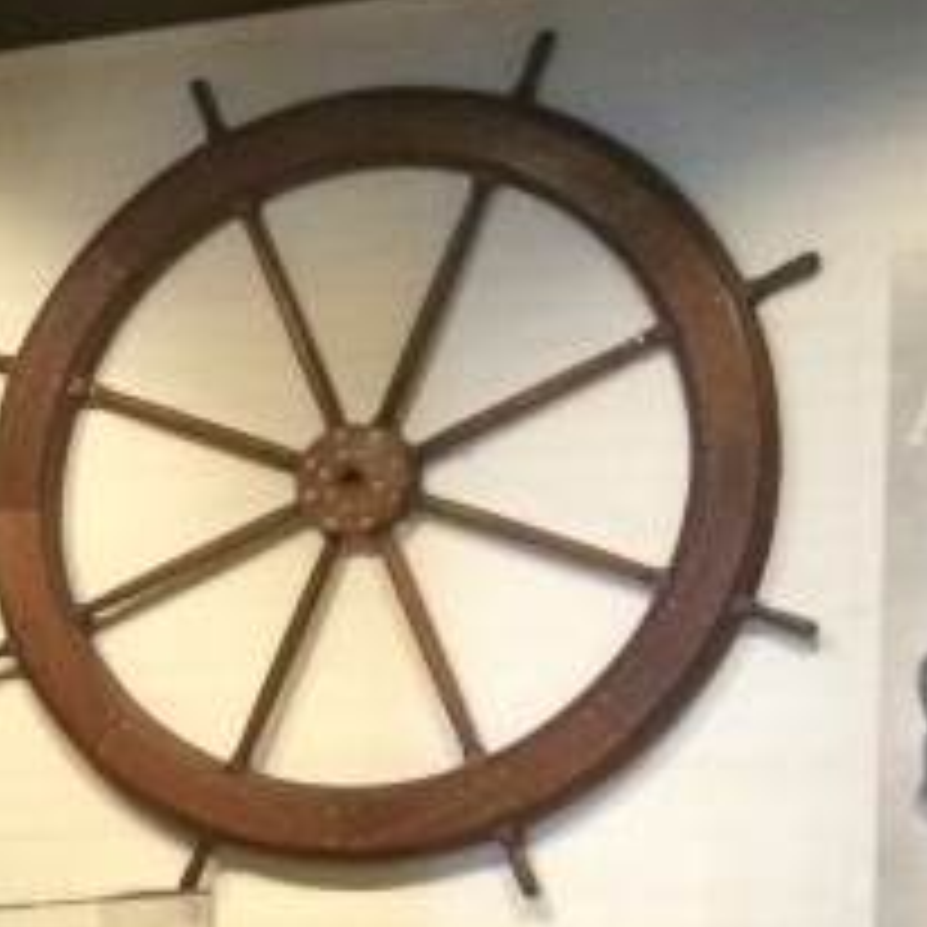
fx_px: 3999
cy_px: 1094
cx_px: -1120
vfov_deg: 12.9
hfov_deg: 11.5
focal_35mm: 132
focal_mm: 4.12
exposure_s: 1/15
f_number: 2.2
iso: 320
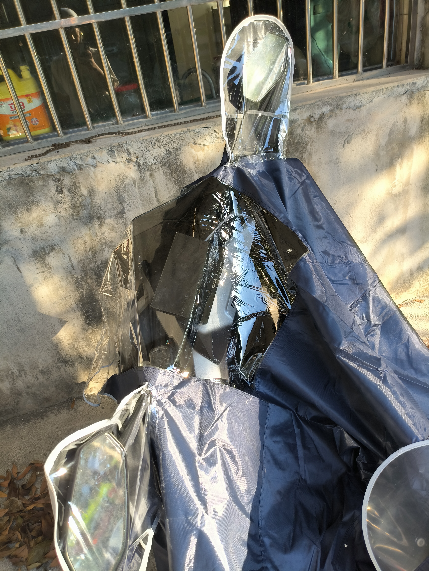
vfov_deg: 73.9
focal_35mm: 23
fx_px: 380
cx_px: 214
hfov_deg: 58.9
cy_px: 286
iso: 59
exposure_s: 1/100
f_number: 1.79
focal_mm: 4.69
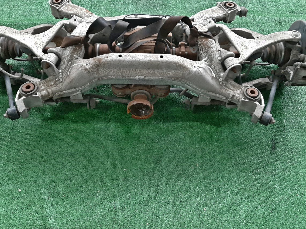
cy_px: 105
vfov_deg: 42.9
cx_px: 146
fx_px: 292
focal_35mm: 33
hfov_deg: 55.3
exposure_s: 1/50
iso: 115
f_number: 1.7
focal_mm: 3.93
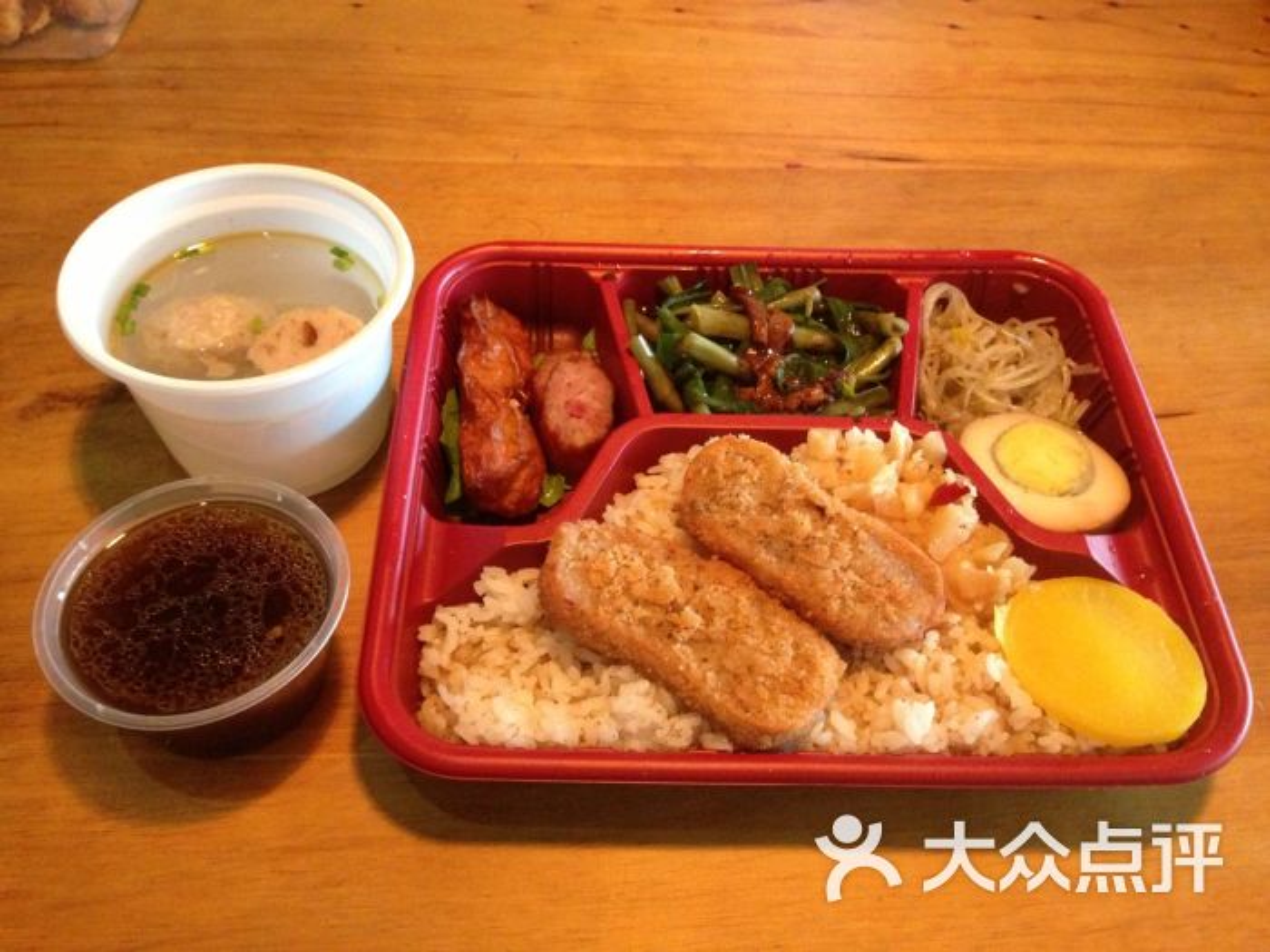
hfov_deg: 55.4
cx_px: 635
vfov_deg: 42.9
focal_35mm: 33
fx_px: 1211
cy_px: 476
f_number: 2.4
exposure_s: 1/20
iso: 400
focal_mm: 4.13
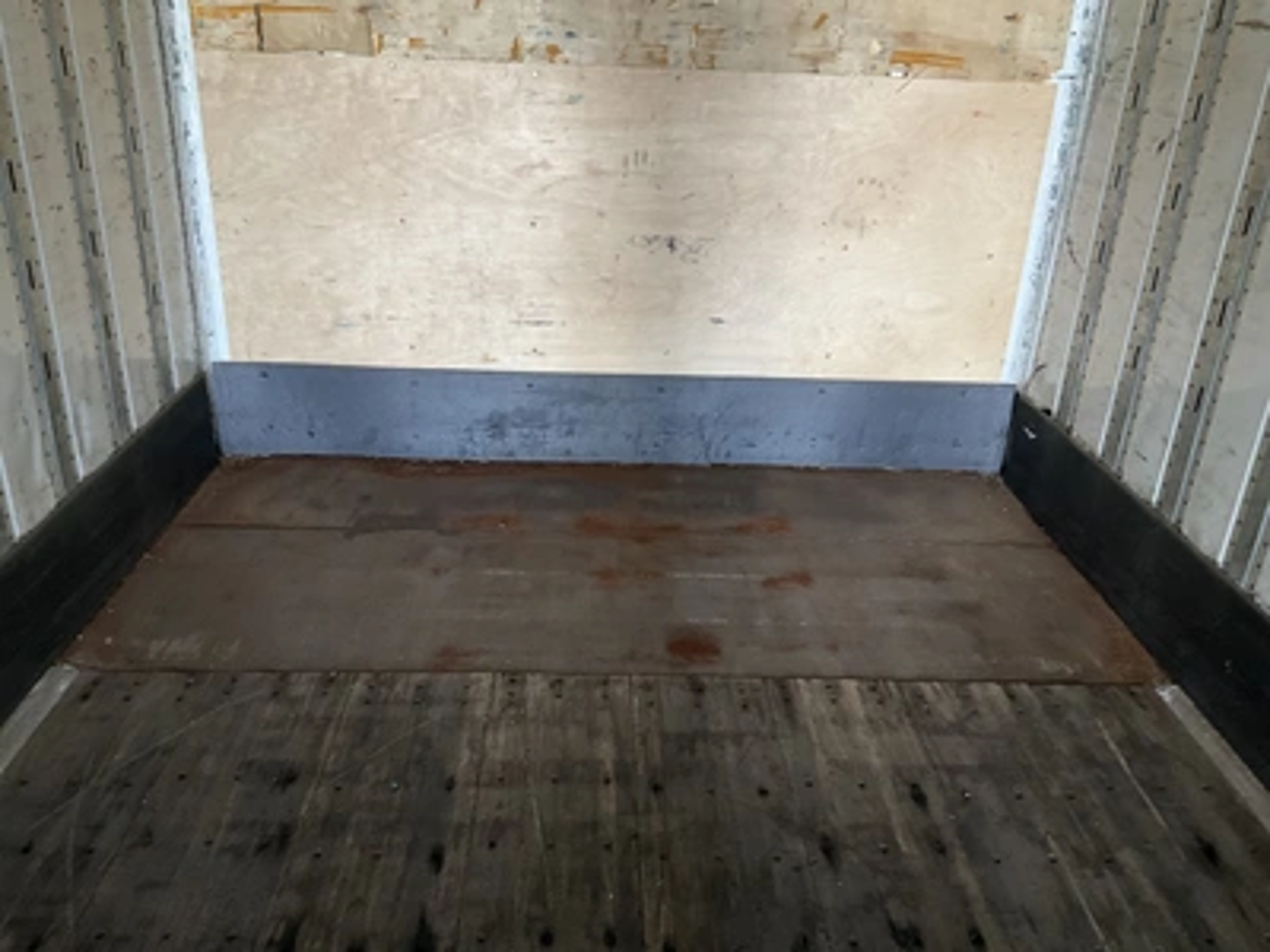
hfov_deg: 61.7
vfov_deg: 48.2
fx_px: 1064
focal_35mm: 29
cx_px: 635
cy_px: 476
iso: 125
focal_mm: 3
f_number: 1.8
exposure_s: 1/60
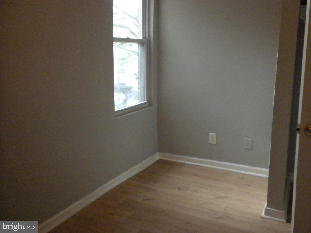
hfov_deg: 50.1
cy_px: 116
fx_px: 332
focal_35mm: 37
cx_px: 156
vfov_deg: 38.7
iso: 800
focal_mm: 6.6
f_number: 3.5
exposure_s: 1/107
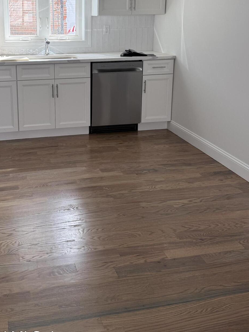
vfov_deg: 46.5
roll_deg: +0.6
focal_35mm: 39
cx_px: 71
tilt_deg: -12.1
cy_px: 92
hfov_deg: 36.2
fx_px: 374
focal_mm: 6.76
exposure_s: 1/399
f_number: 1.78
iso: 100
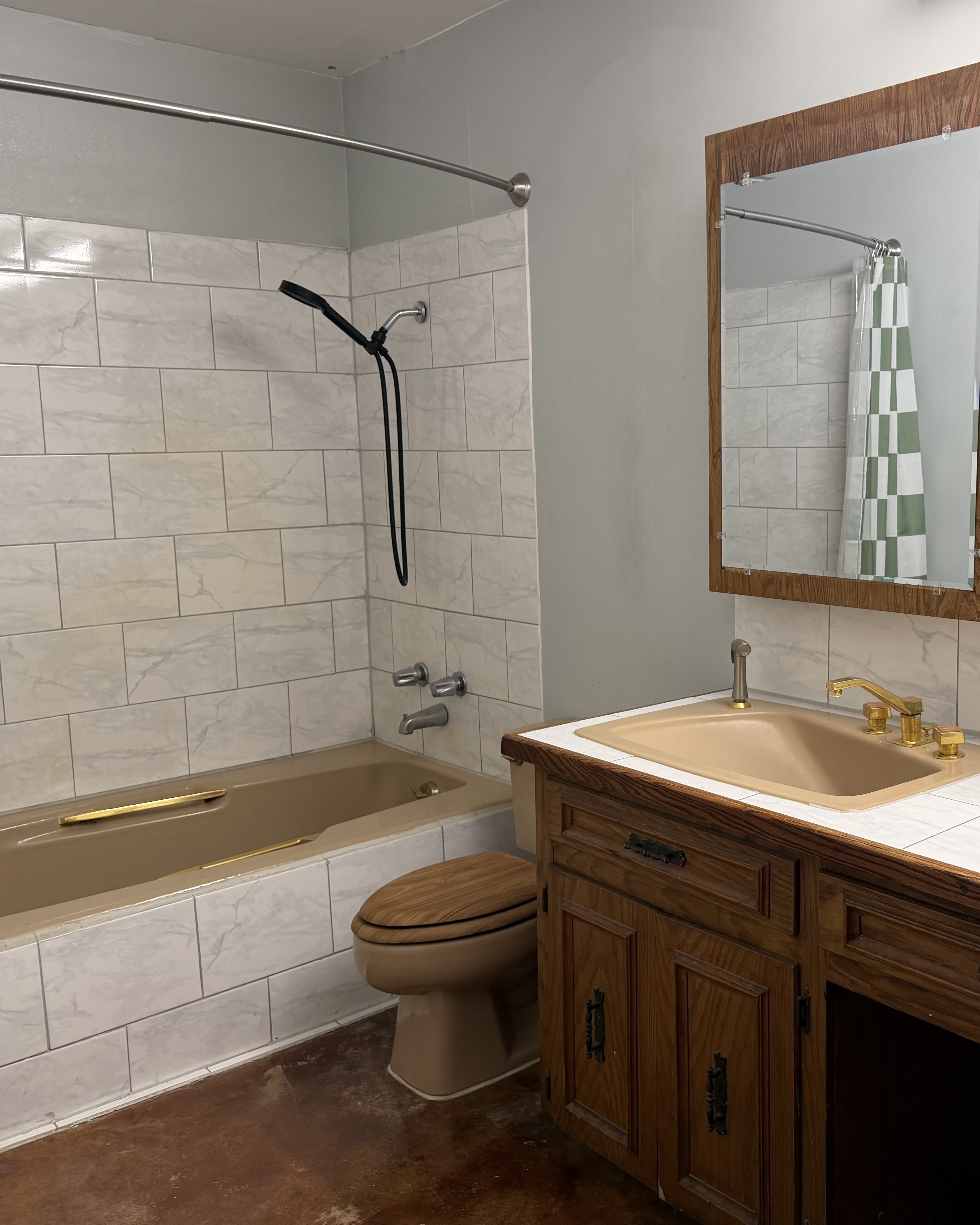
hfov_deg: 44.8
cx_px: 690
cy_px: 603
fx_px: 1160
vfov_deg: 55.7
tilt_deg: -8.0
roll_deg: +0.4
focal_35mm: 32
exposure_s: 1/60
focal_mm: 6.76
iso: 125
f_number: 1.78
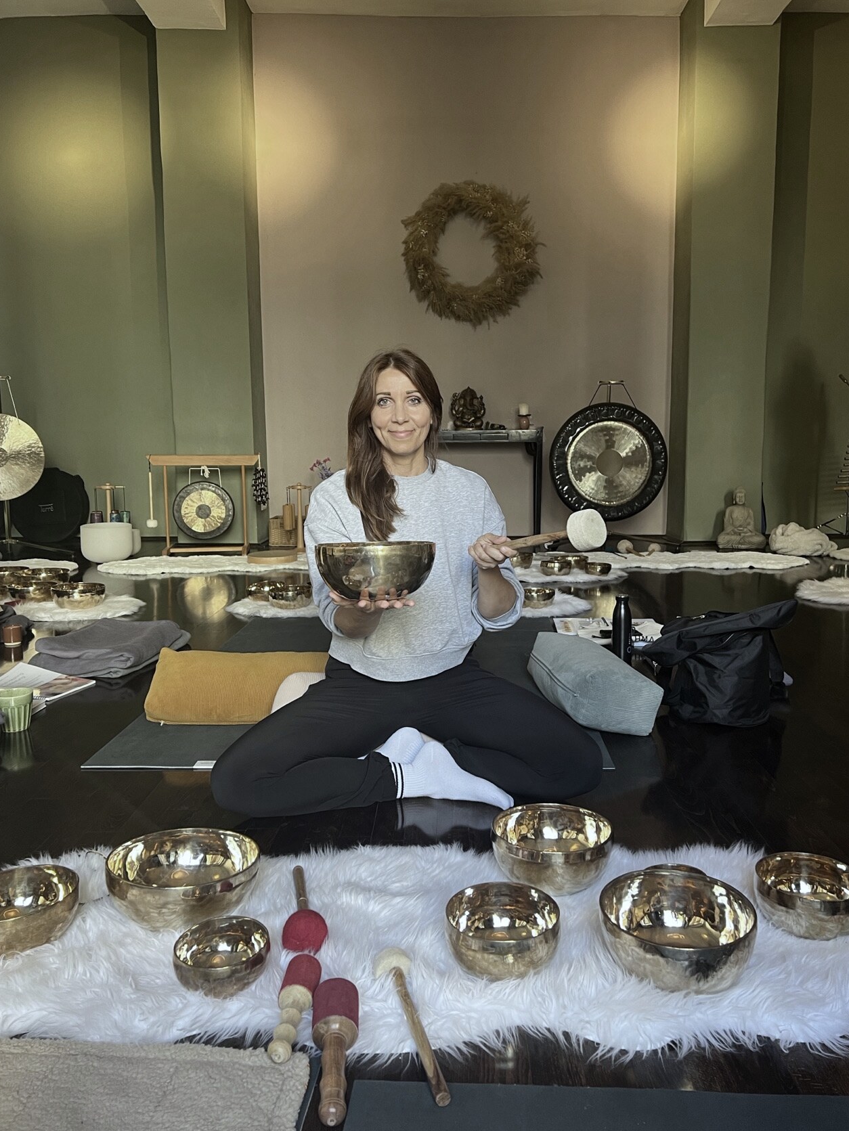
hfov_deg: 49.8
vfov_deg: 63.4
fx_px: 915
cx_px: 441
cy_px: 532
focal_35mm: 28
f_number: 1.5
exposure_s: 1/50
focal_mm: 5.7
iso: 80
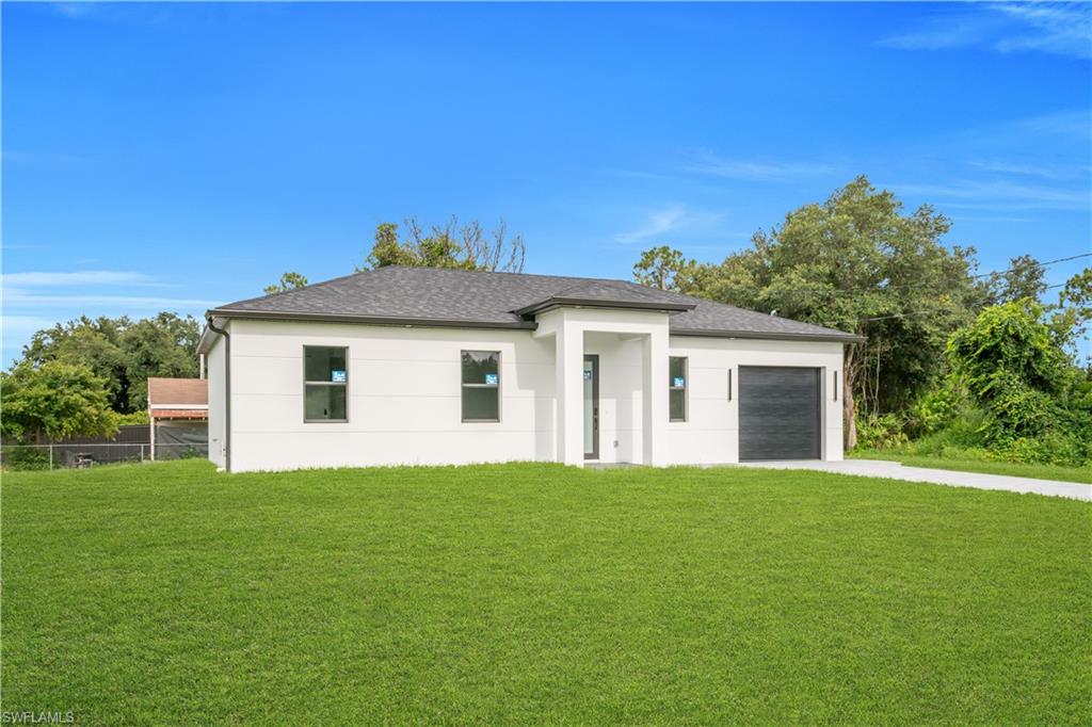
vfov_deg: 43.6
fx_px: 910
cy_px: 364
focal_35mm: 30
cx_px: 546
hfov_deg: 61.9
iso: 100
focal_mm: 20
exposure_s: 1/250
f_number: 8
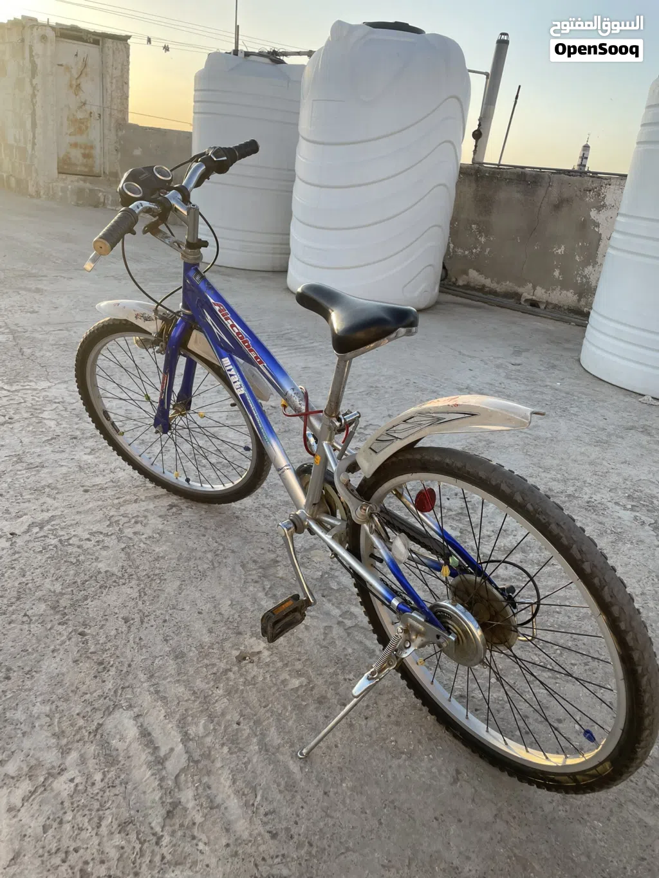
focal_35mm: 26
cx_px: 330
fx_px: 660
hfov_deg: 53.1
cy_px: 439
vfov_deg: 67.3
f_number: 1.6
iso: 32
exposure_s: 1/498
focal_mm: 4.2
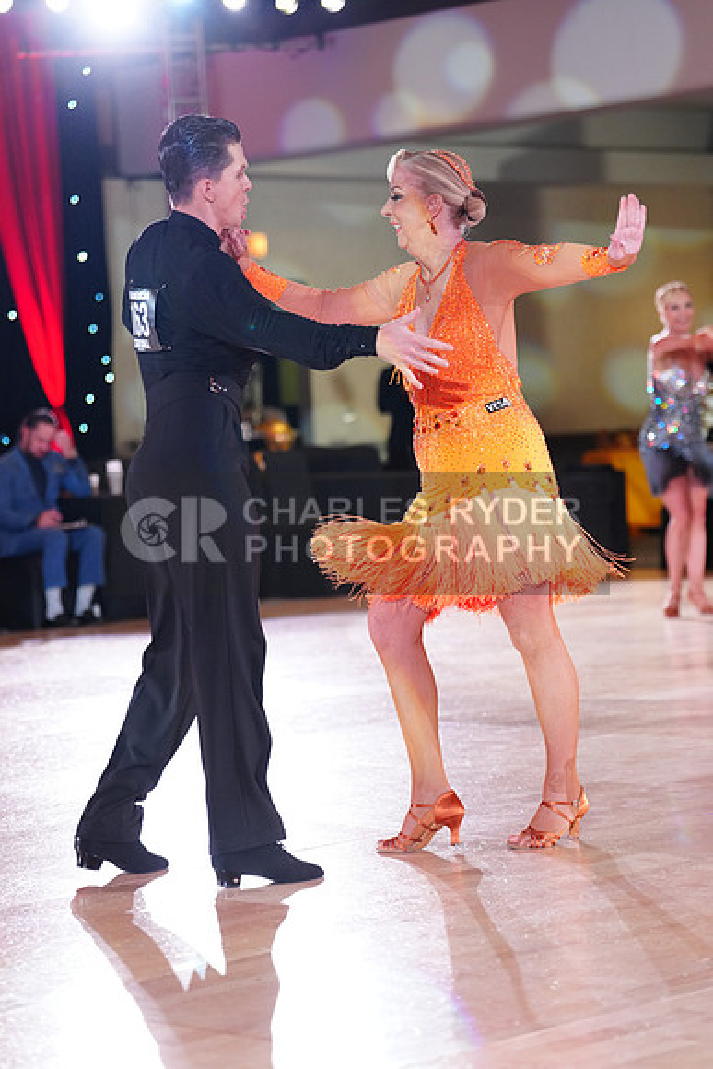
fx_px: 2909
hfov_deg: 14.0
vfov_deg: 20.8
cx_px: 356
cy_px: 534
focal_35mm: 98
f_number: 2.8
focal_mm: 98
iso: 2500
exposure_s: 1/320
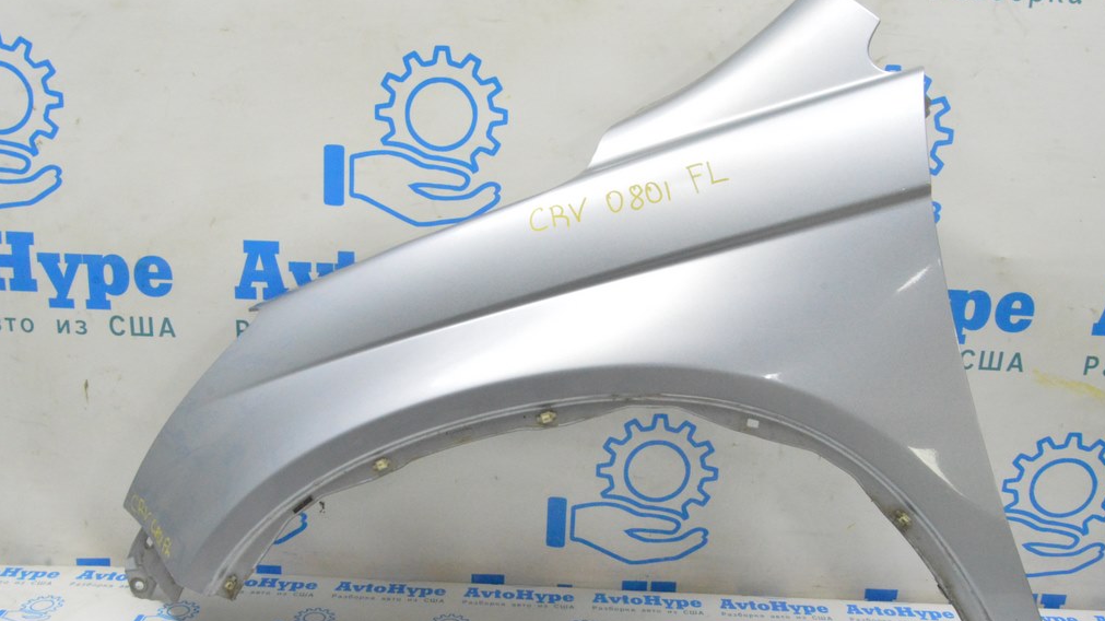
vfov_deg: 33.7
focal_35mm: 35
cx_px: 559
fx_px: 1025
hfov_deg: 56.6
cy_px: 332
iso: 6400
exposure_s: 1/15
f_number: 20
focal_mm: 22
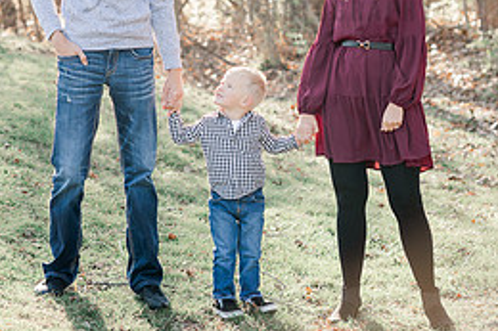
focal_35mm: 147
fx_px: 2032
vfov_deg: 9.2
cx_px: 222
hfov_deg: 14.0
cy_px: -33
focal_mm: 85
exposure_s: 1/500
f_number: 3.5
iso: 320
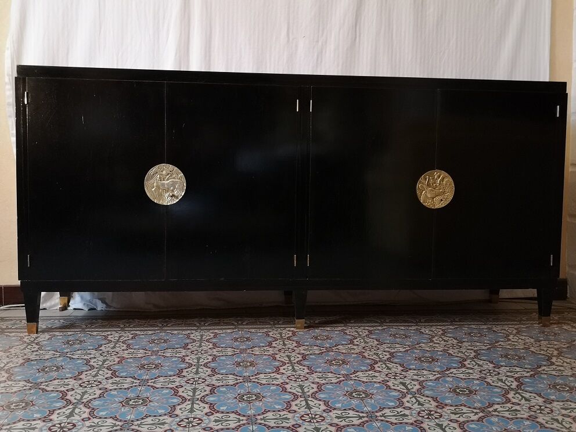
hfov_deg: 52.6
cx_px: 288
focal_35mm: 35
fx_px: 582
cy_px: 216
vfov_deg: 40.7
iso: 250
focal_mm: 3.95
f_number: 1.8
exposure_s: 1/33.3
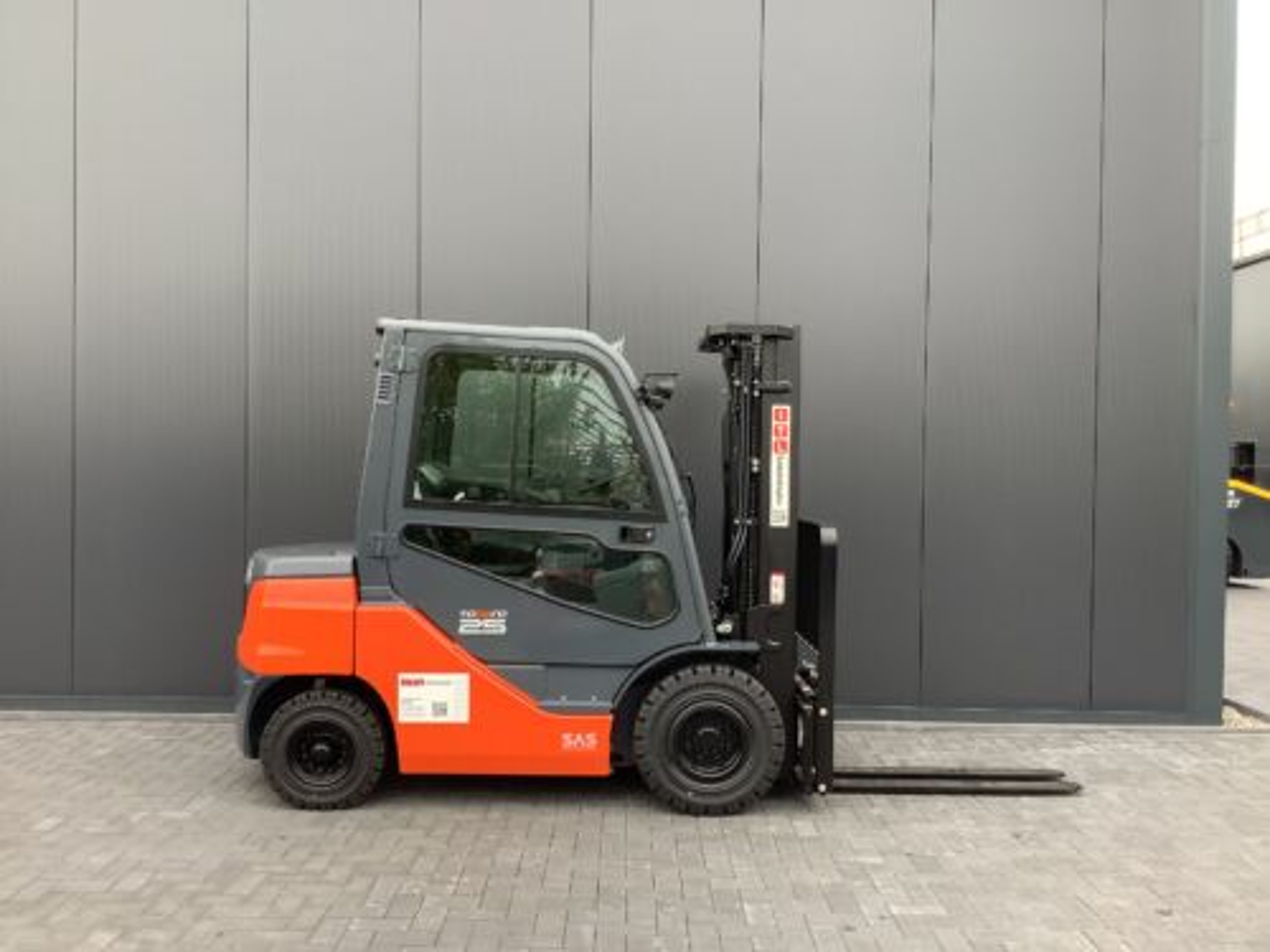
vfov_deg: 45.4
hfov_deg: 58.4
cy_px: 476
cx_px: 635
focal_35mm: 31
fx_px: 1137
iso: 64
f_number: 2.4
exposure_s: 1/120
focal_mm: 3.3
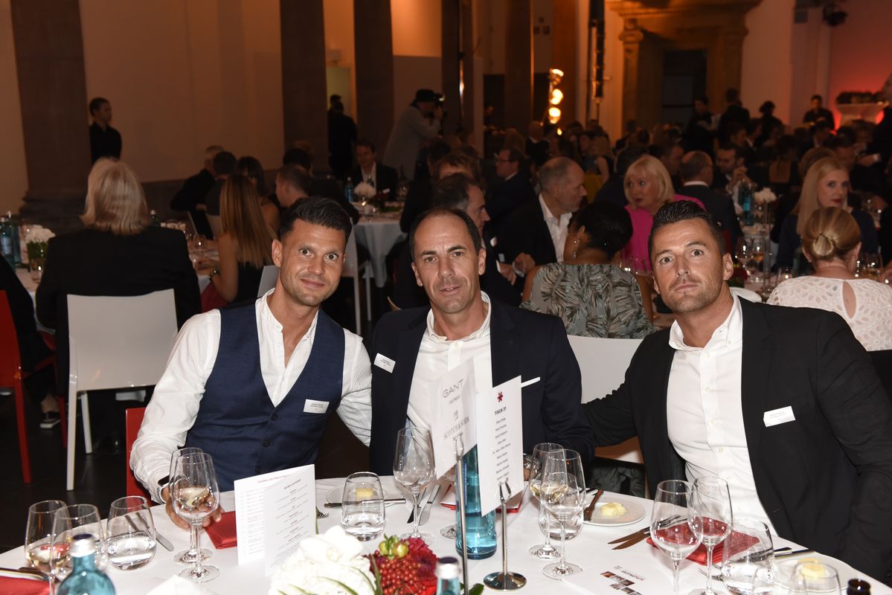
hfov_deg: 44.5
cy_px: 298
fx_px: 1090
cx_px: 446
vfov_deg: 30.5
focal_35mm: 44
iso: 1600
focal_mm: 44
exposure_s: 1/80
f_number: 4.5
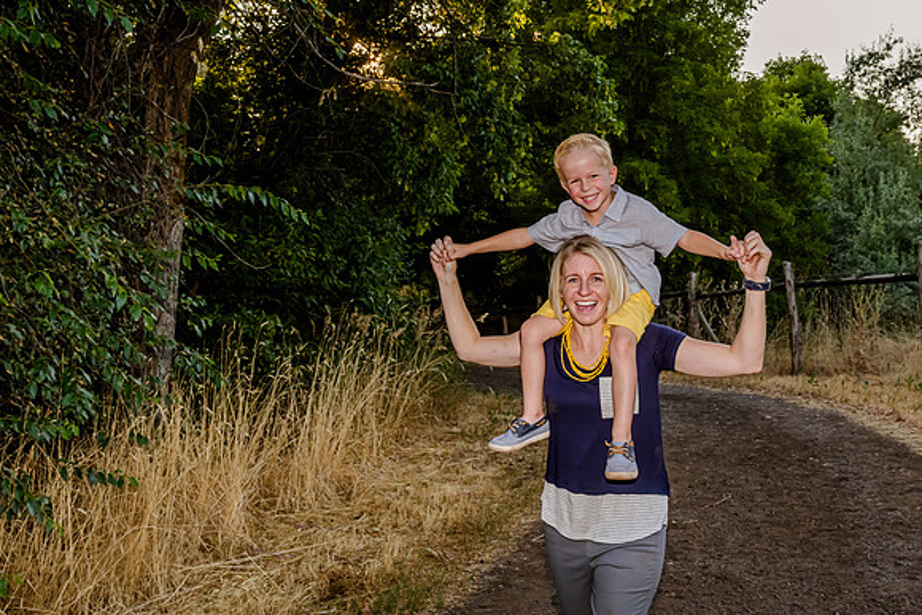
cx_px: 443
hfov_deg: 46.4
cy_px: 194
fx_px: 1075
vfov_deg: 31.6
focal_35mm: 42
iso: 1000
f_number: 10
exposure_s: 1/250
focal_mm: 30
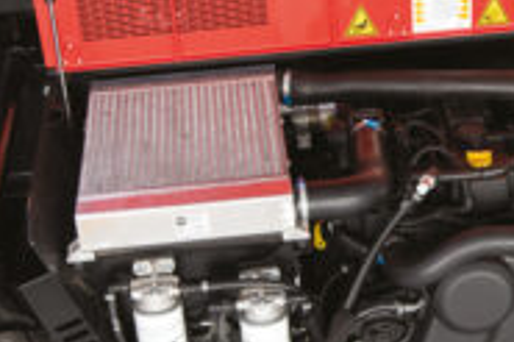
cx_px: 383
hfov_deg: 19.5
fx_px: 1484
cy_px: 197
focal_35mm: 104
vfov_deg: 13.1
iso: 800
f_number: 4.5
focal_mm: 32
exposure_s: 1/50
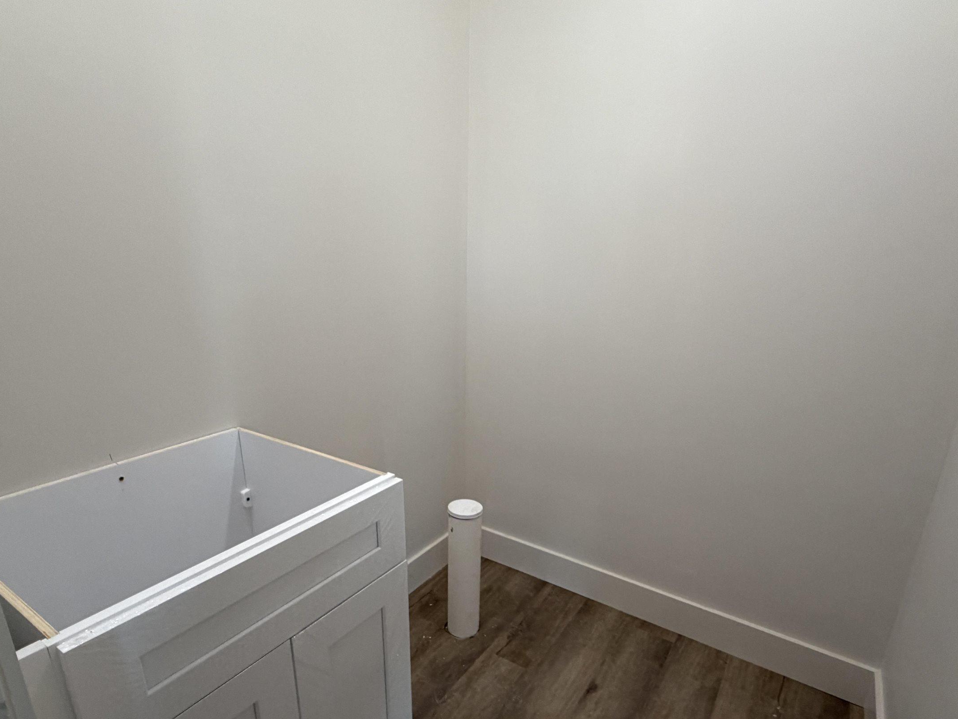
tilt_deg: -16.4
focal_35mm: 20
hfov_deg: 81.7
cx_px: 487
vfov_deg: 65.5
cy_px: 420
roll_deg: -0.9
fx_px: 554
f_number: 2.2
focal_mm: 2.22
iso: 250
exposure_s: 1/120
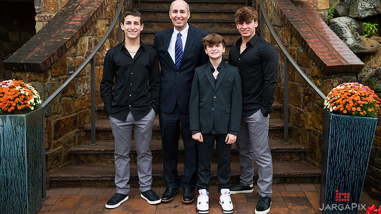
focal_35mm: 39
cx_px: 218
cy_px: 78
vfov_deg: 30.3
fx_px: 394
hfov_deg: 51.4
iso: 320
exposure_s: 1/500
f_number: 4
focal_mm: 32
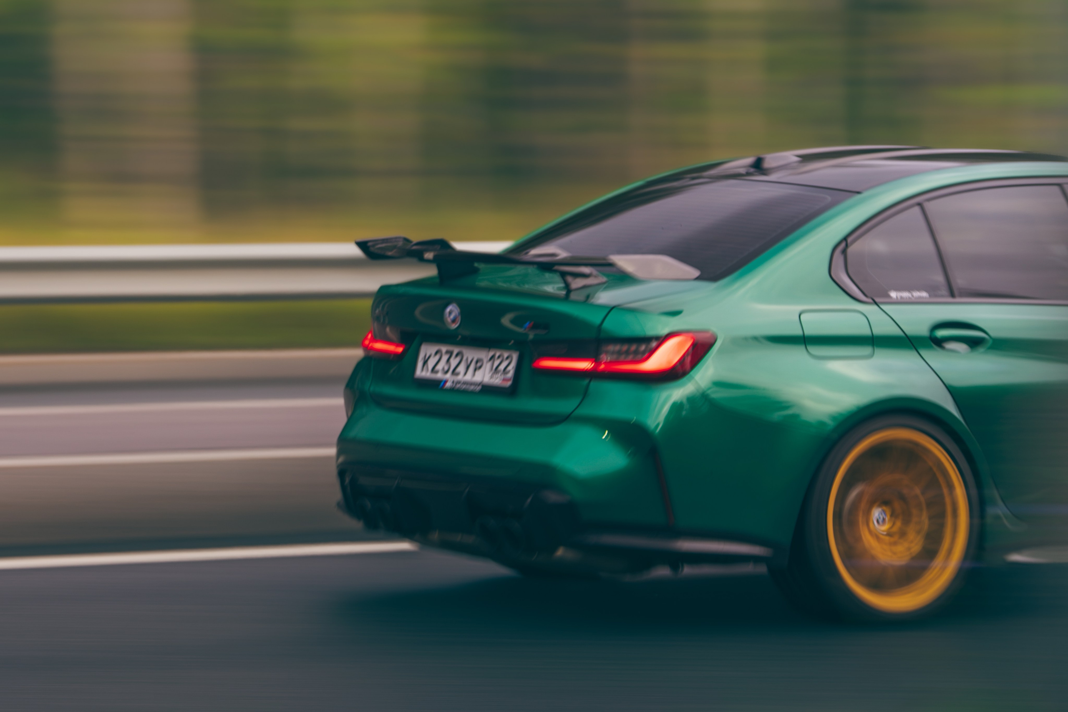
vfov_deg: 7.3
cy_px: 247
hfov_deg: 10.8
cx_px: 162
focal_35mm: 189
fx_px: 5607
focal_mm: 109
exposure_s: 1/50
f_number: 4
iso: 200
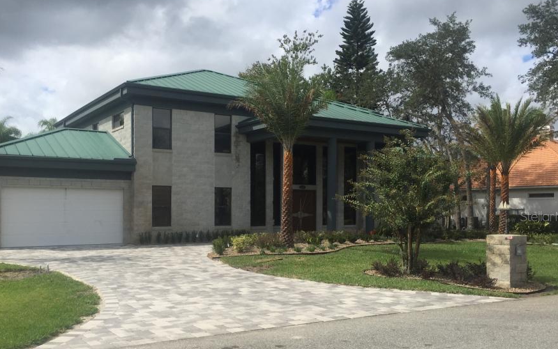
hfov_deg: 53.9
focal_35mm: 36
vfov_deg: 35.2
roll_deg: -1.0
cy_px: 216
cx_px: 253
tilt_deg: +0.4
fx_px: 547
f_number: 2.2
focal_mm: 4.15
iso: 32
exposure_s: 1/2326
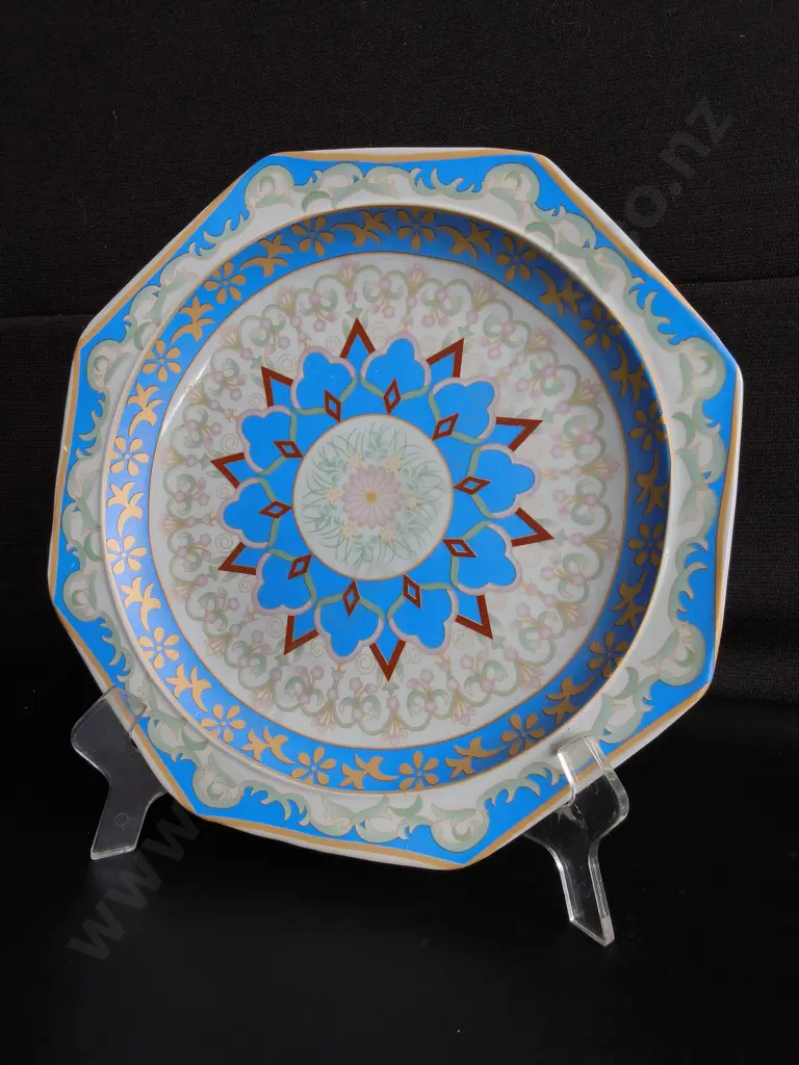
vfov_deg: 65.3
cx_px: 400
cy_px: 532
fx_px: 831
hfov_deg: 51.4
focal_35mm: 27
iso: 50
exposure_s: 1/100
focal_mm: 2.87
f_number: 2
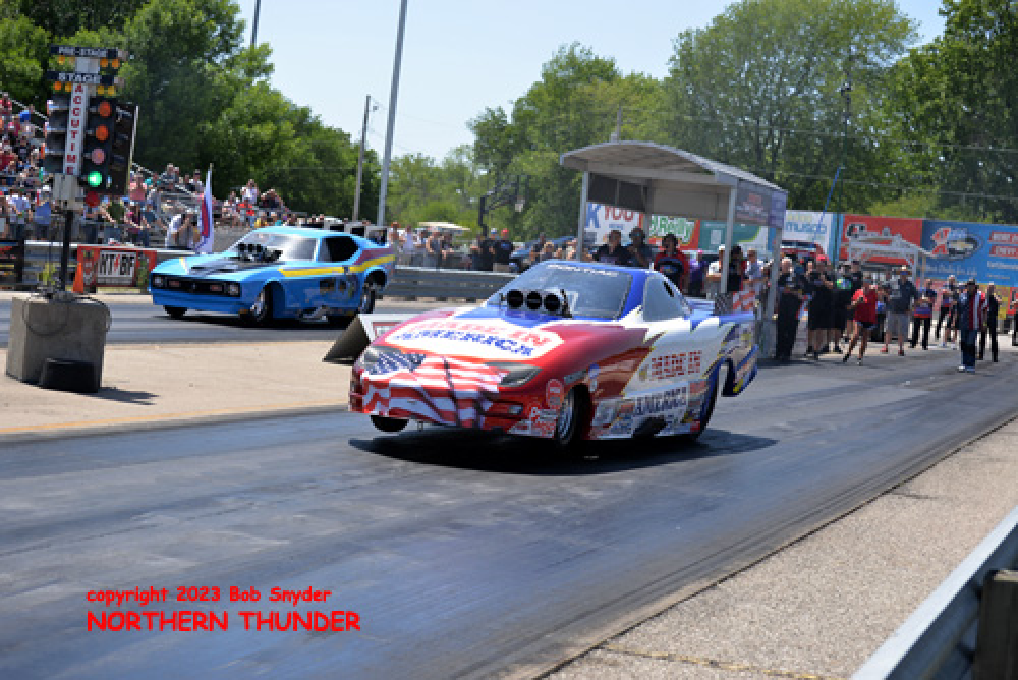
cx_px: 509
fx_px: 1981
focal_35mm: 70
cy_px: 340
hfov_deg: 28.8
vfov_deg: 19.5
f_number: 6.3
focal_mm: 70
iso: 400
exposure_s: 1/1600
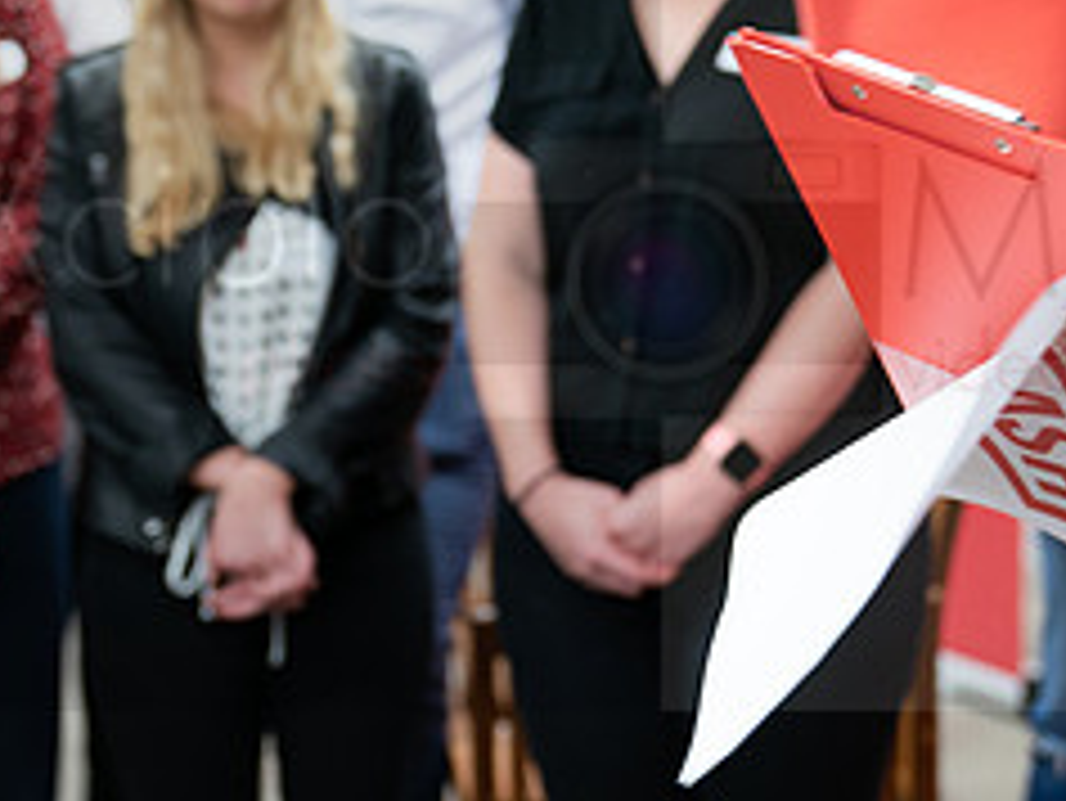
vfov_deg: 14.1
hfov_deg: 18.7
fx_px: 3235
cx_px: 693
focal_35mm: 105
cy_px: 272
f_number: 2.8
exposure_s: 1/60
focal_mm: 43
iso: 1000
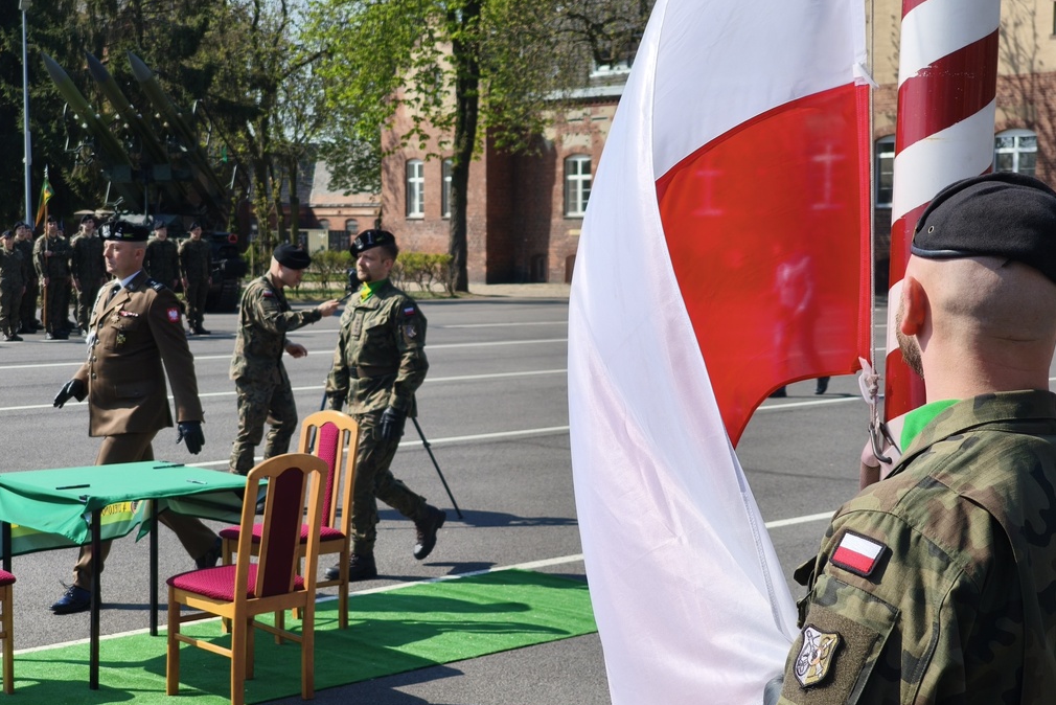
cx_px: 525
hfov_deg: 31.9
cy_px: 398
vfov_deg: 21.6
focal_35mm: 63
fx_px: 1848
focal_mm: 8.8
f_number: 2
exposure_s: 1/674
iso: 50
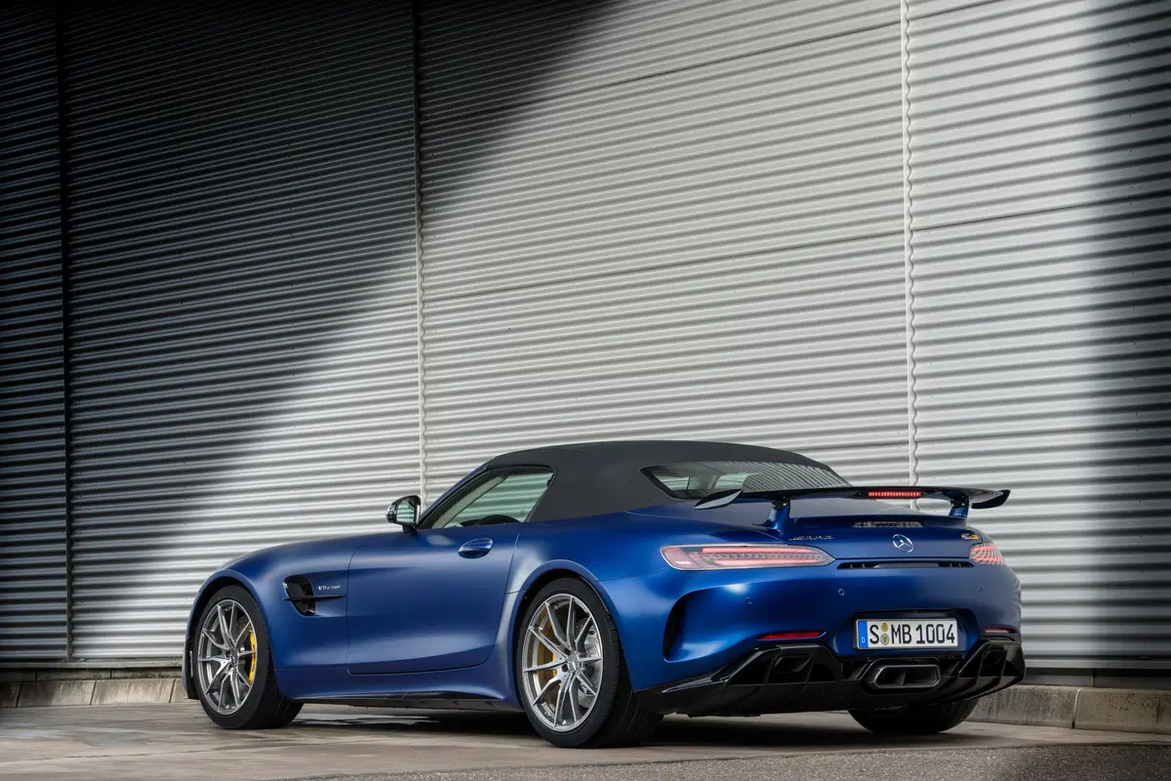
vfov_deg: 12.2
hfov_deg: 18.3
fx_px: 3643
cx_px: 586
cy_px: 390
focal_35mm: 112
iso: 100
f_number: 11
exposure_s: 1/25
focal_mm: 112
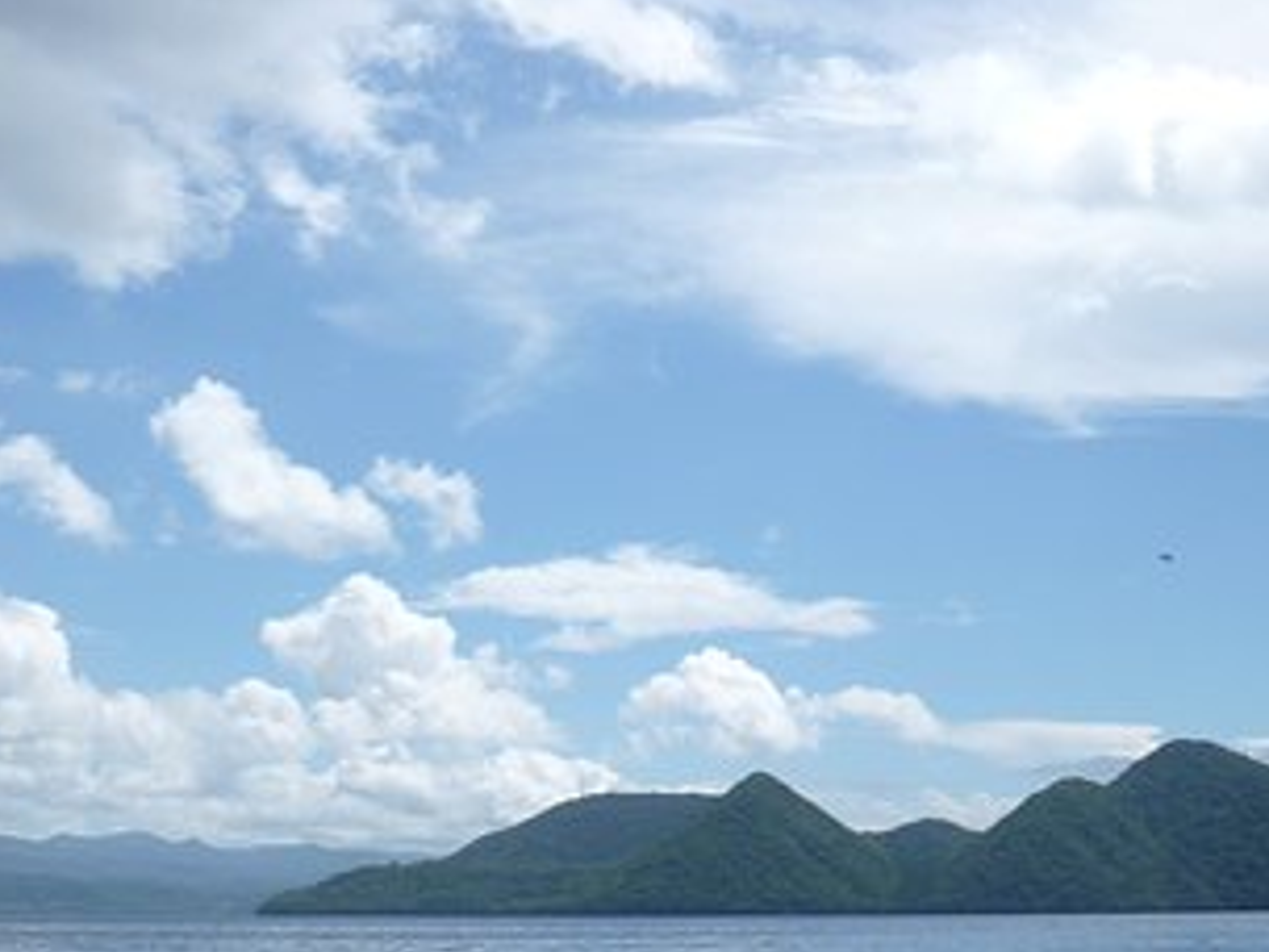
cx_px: 1019
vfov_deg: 24.3
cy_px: 793
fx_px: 2163
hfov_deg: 31.8
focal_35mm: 59
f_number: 5.6
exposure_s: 1/400
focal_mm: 6.3
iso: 80
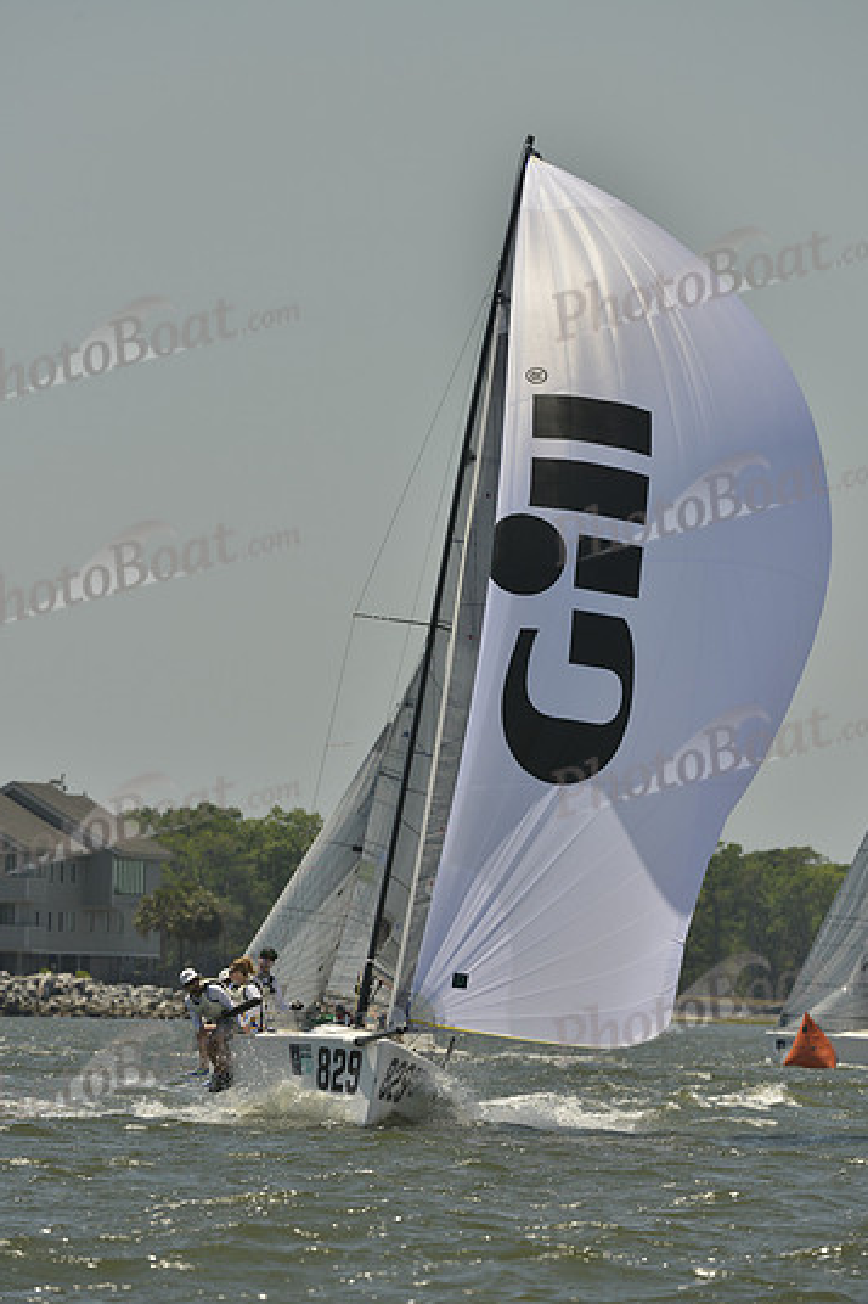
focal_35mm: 379
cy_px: 664
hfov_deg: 3.6
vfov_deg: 5.4
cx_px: 427
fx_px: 13715
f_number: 9
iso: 280
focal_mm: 350
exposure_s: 1/1600
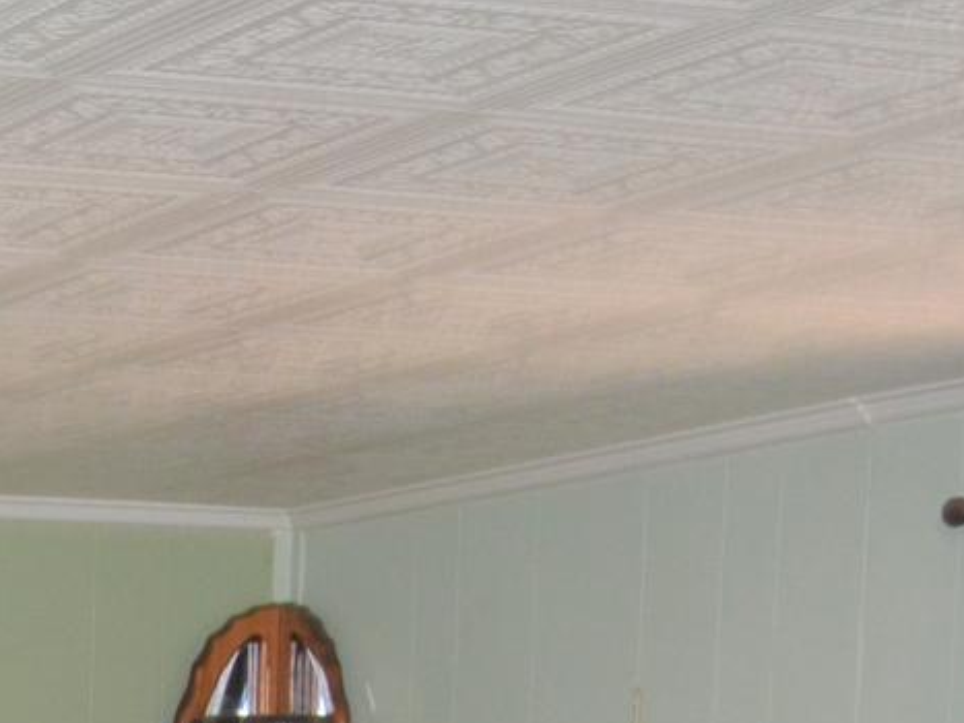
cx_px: -202
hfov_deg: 13.8
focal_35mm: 139
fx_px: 3870
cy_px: 1361
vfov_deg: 10.0
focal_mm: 22
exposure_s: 1/60
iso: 800
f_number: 3.8
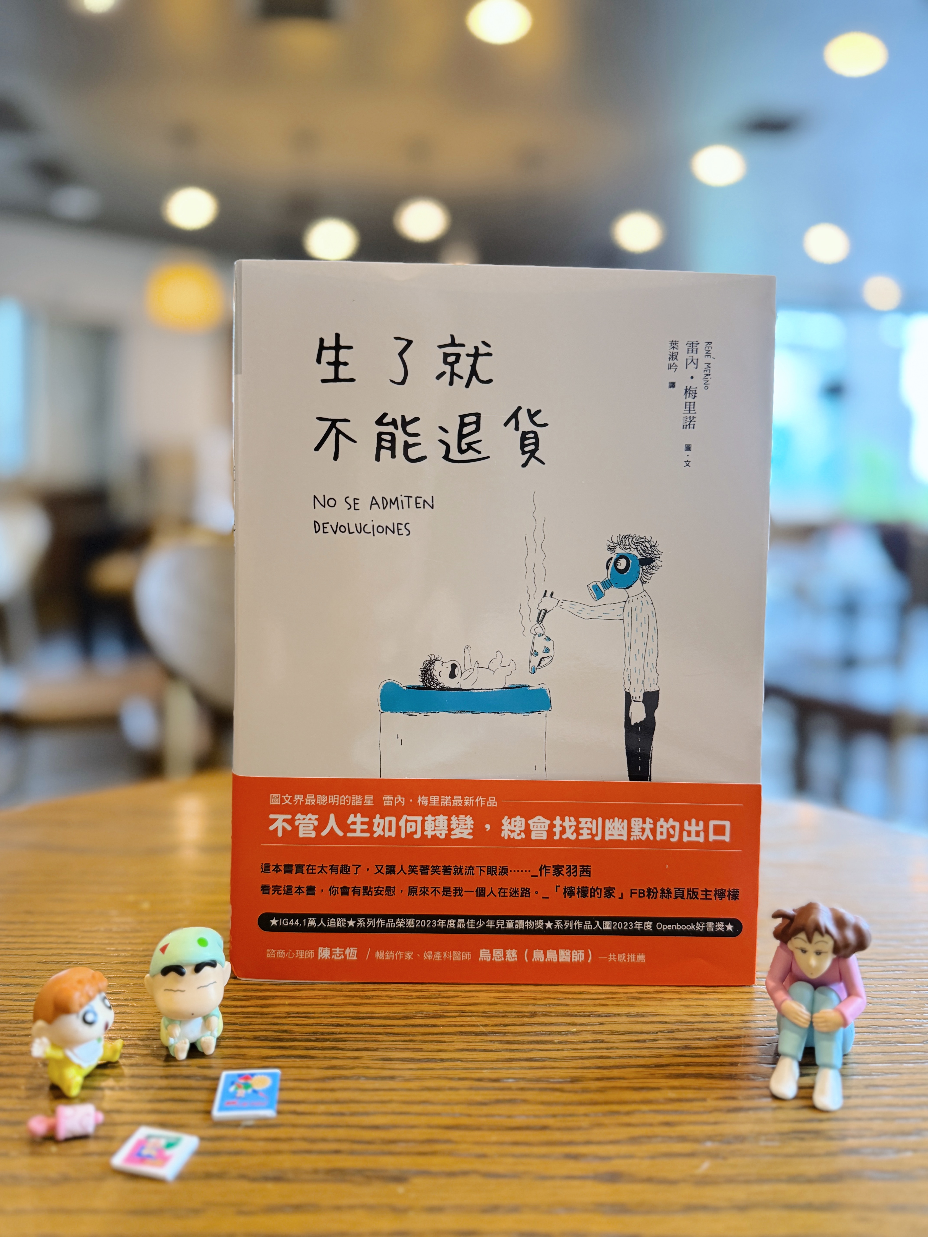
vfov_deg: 71.6
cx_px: 464
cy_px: 618
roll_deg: -0.8
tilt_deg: -6.6
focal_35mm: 24
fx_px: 858
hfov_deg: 56.8
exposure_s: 1/60
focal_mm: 6.76
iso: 320
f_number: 1.78
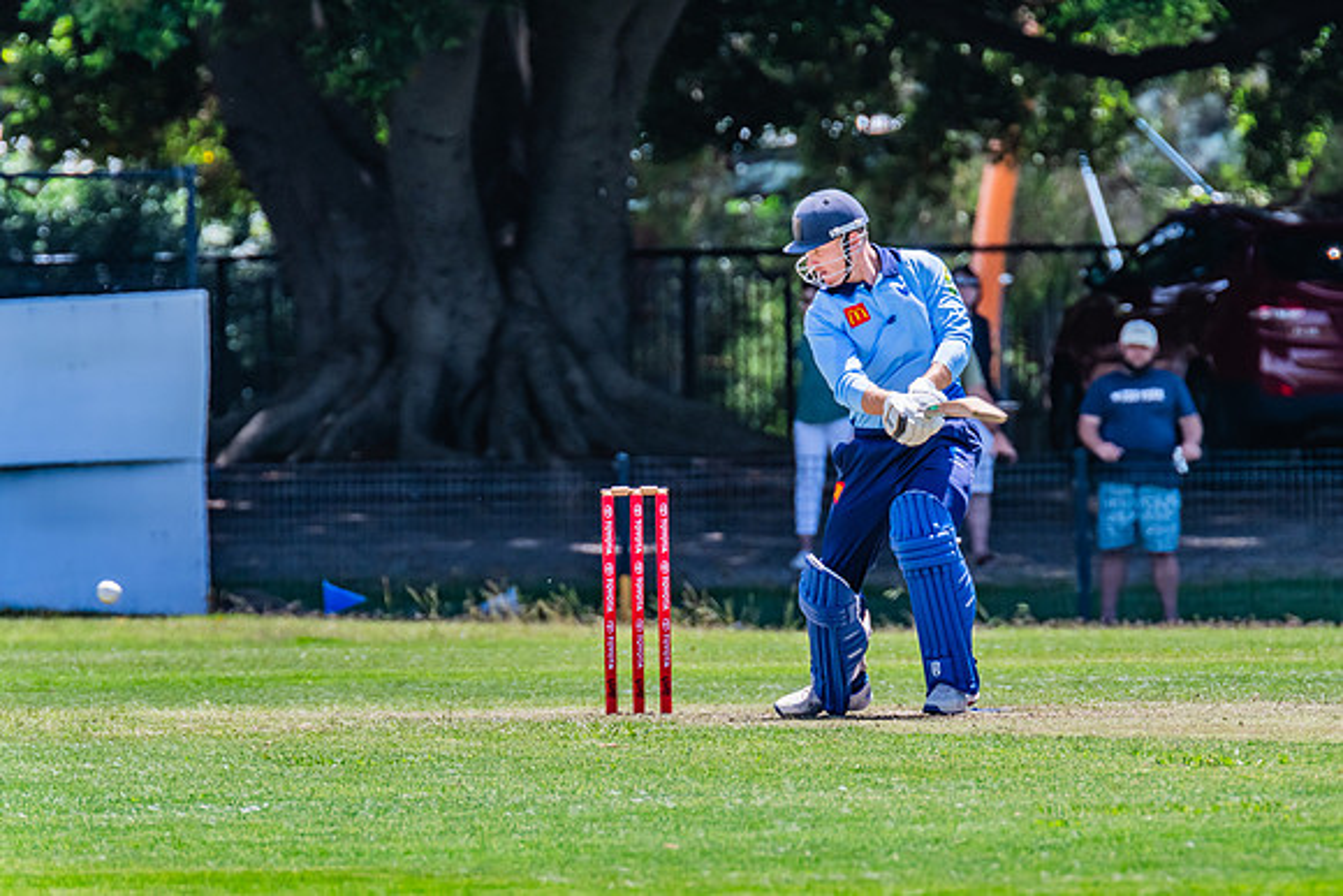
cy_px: 474
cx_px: 837
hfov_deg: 2.8
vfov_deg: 1.8
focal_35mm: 749
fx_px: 27952
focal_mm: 600
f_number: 10
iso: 800
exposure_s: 1/1000
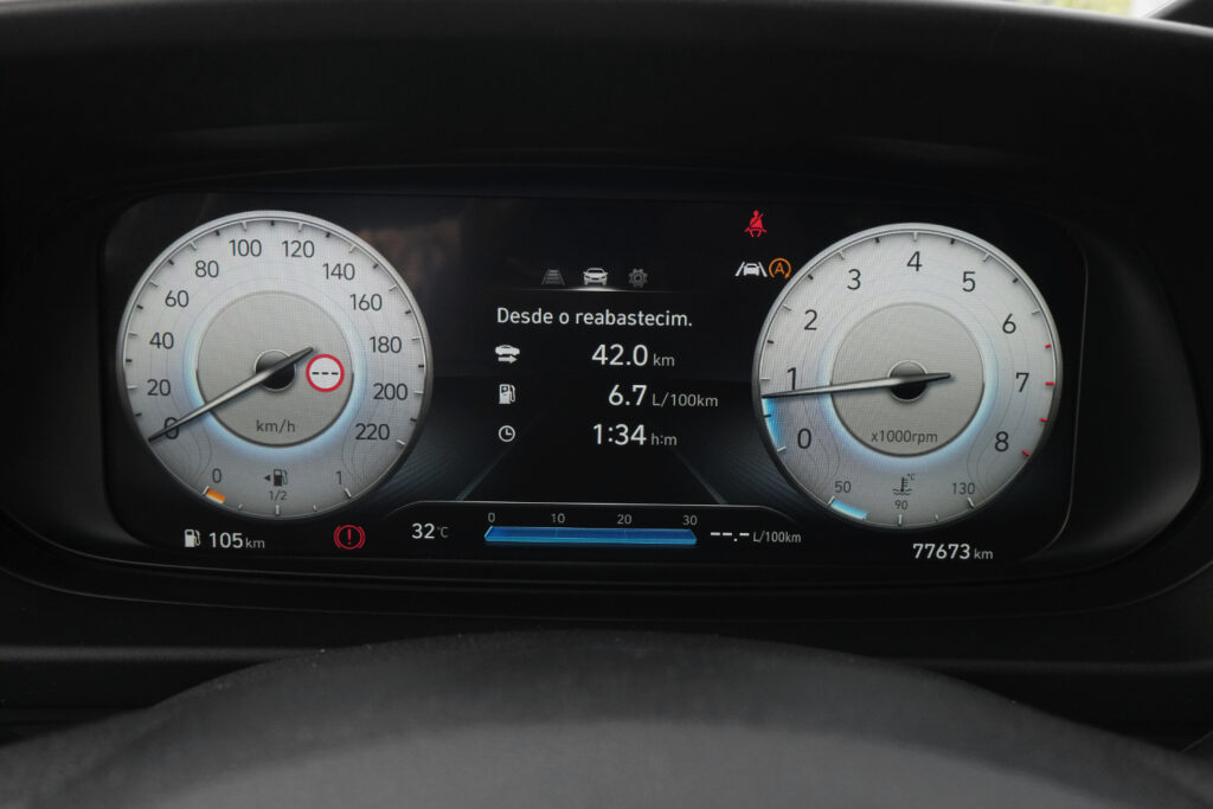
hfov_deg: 51.9
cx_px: 606
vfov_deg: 36.0
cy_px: 404
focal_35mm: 37
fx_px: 1247
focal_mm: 24.9
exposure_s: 1/180
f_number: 9
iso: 2000
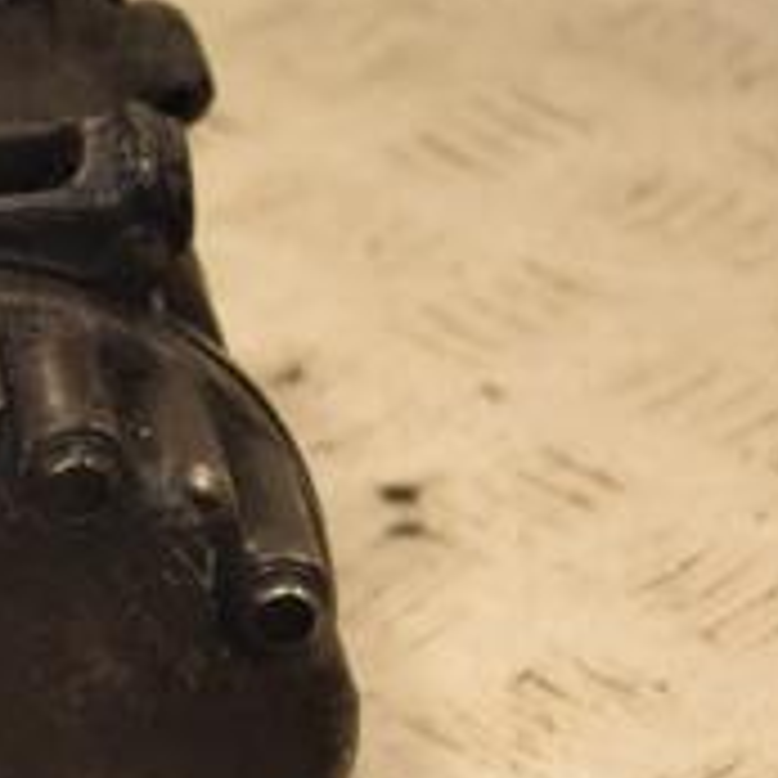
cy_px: 441
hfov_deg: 6.7
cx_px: -400
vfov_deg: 6.8
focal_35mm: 256
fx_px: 6510
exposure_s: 1/200
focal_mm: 58
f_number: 5.3
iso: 800
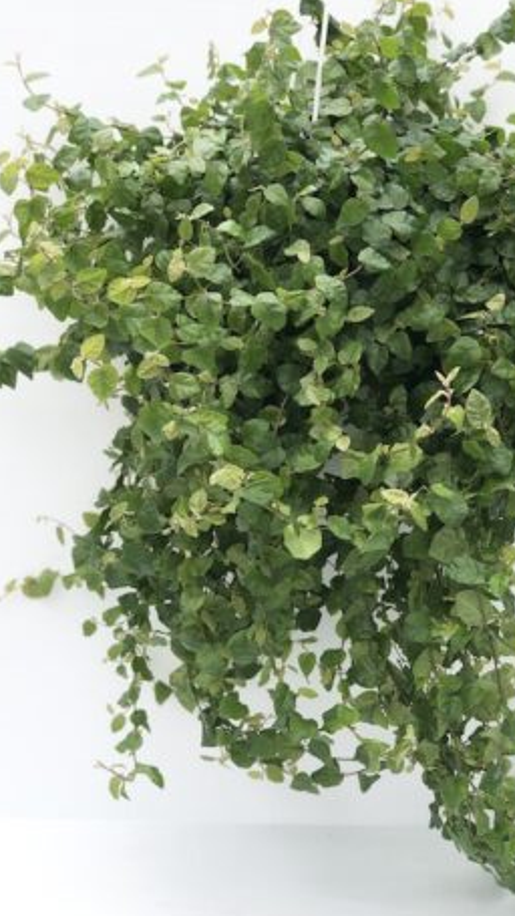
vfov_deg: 31.9
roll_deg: +0.0
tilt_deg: -16.6
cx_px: 300
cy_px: 495
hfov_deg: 18.3
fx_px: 1602
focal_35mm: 66
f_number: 2.4
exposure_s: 1/120
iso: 16
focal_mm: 6
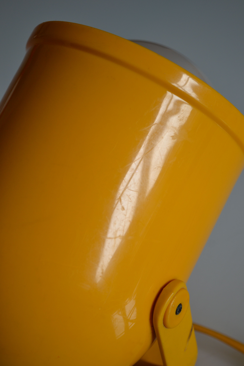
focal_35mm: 69
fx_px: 701
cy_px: 183
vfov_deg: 29.2
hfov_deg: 19.7
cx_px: 122
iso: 250
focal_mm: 46
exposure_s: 1/125
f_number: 5.6
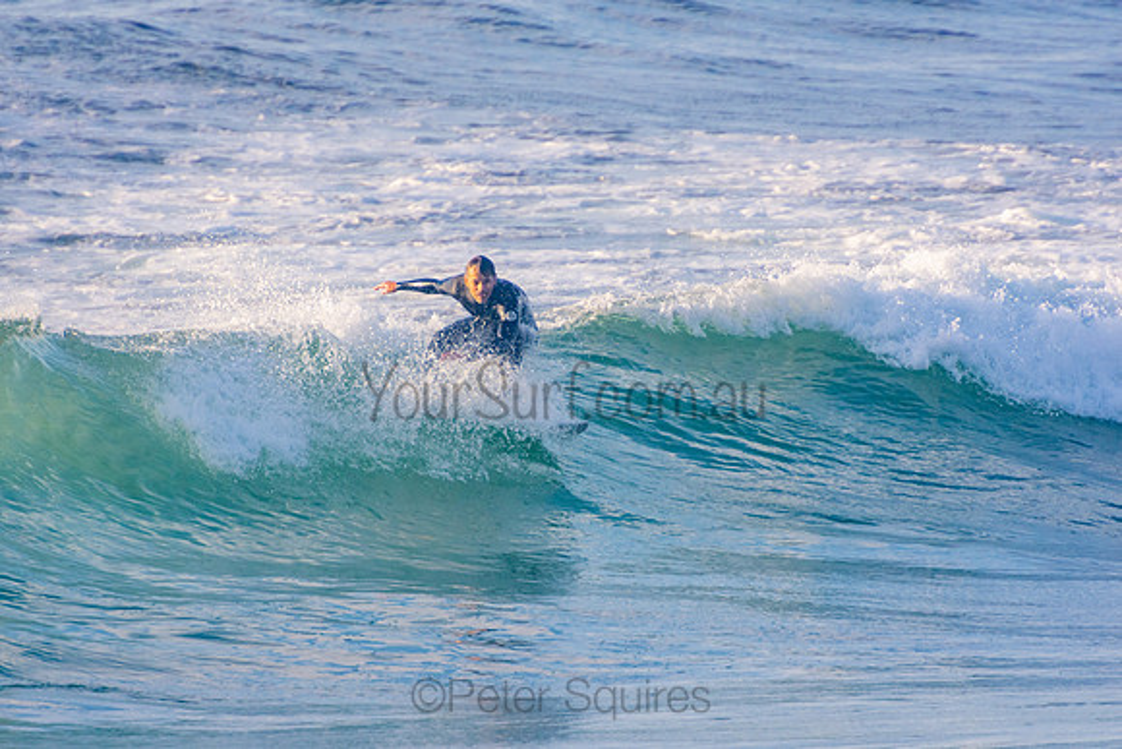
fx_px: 19369
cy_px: 374
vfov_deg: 2.2
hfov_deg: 3.3
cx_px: 561
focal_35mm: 621
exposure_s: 1/1250
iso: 400
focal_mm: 400
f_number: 5.6
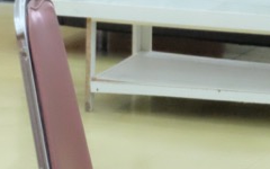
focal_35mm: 328
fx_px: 2414
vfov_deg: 4.0
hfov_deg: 6.2
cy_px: -175
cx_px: -254
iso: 6400
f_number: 5.6
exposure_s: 1/100
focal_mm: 50
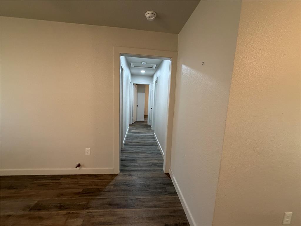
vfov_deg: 85.7
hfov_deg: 102.1
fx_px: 122
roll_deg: -1.9
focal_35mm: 14
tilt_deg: -6.4
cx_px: 150
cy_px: 113
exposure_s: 1/60
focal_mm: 2.22
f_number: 2.2
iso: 250
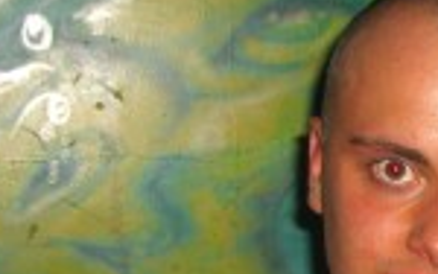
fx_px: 1923
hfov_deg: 12.5
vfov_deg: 8.0
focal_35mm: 161
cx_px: 599
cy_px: 399
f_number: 2.8
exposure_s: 1/60
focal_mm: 7.9
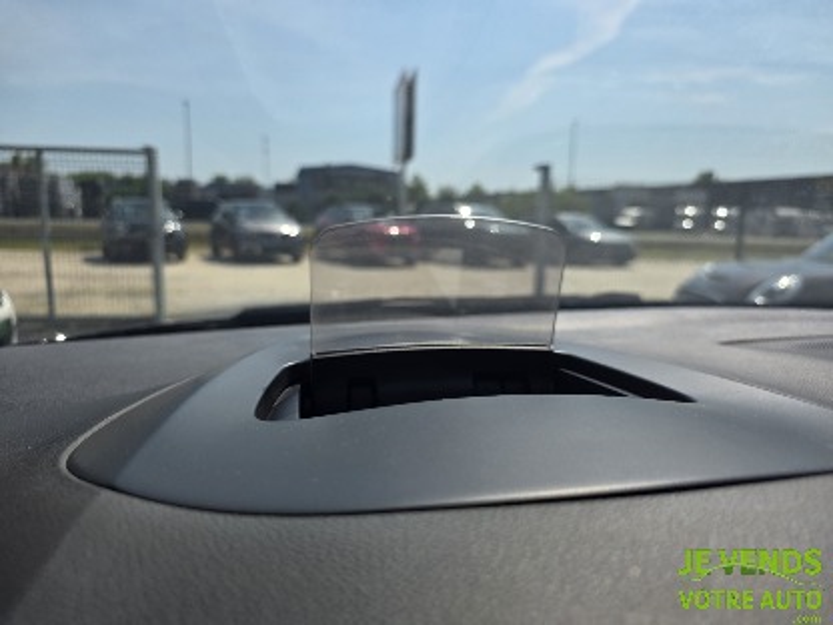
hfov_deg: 73.9
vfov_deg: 58.9
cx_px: 416
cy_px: 312
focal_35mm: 23
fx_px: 553
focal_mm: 6.25
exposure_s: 1/7944
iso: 80
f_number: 1.7
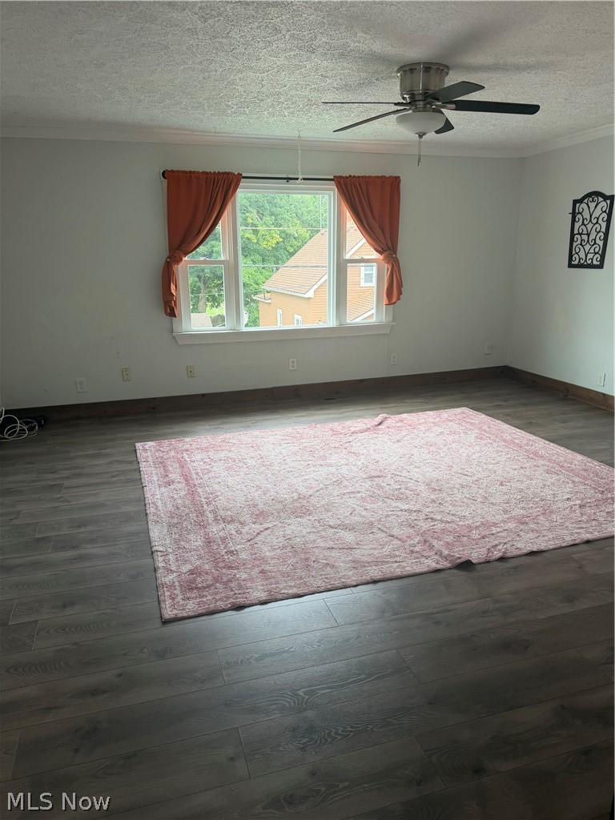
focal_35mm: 24
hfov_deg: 56.8
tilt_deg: -15.2
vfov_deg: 71.6
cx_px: 308
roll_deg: +1.0
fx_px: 569
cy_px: 410
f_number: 1.78
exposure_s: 1/60
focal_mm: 6.76
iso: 125
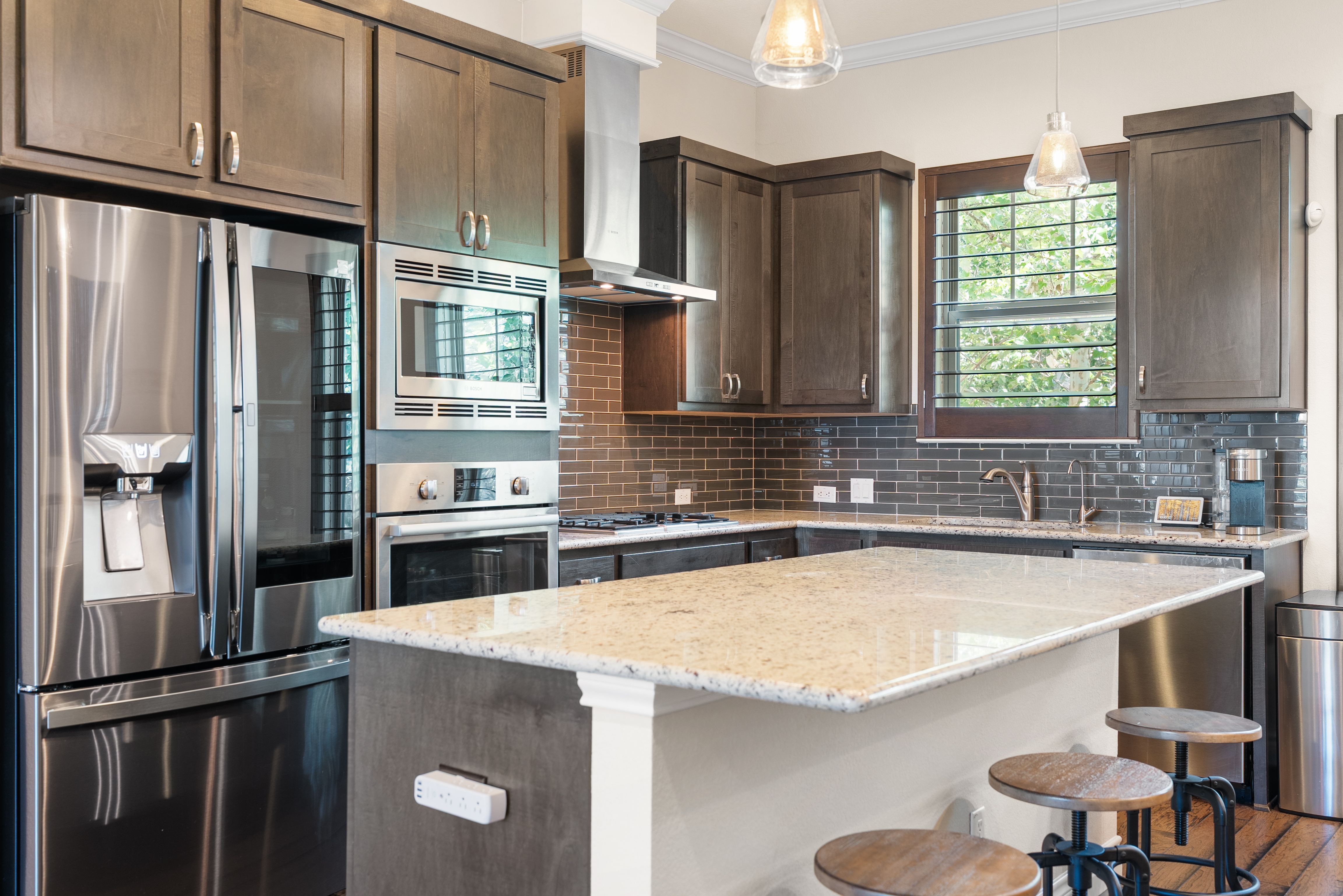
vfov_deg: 37.9
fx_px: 1306
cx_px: 672
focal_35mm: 35
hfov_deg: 54.4
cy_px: 448
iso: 250
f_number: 5.6
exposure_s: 2.5
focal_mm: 35
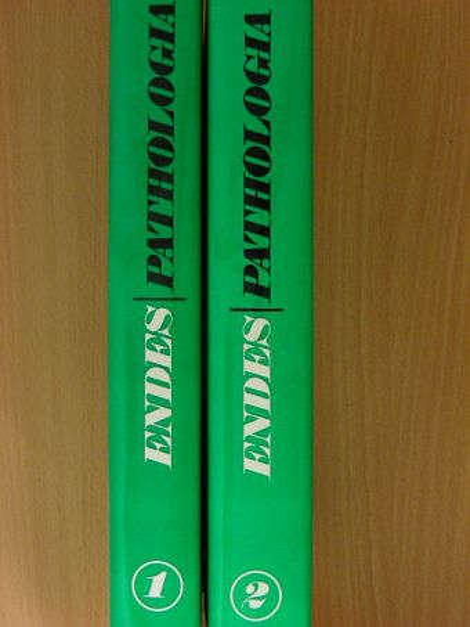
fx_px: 1050
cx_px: 235
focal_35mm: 58
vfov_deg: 33.2
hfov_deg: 25.2
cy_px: 314
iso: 200
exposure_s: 1/45.7
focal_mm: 9.7
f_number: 3.5
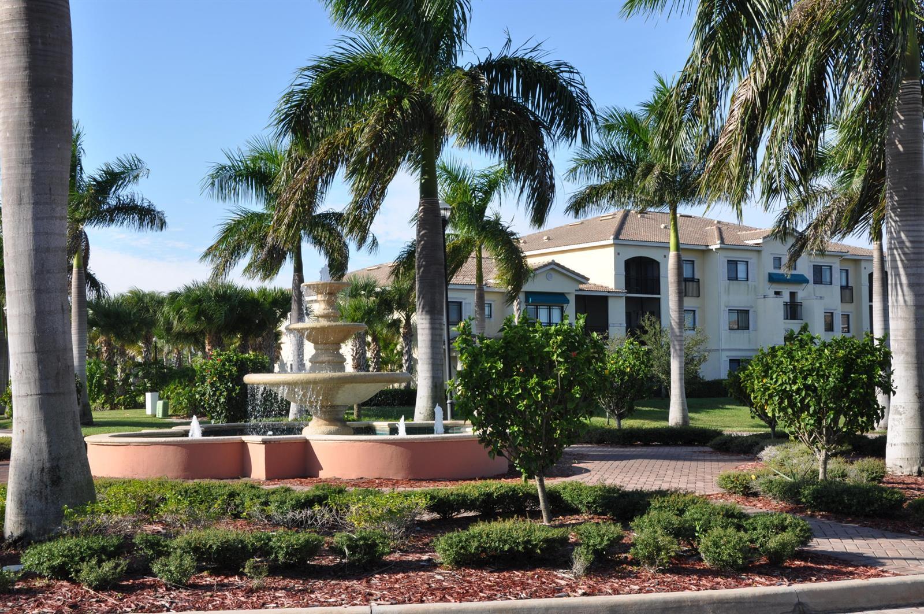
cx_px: 462
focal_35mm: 51
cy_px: 307
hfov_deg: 38.9
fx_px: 1307
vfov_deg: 26.4
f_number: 13
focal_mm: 34
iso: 200
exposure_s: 1/160
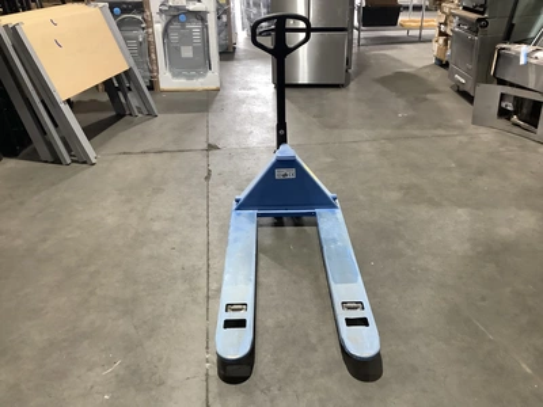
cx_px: 272
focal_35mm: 31
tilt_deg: -26.8
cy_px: 204
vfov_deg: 45.4
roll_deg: +0.2
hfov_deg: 58.4
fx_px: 486
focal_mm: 3.3
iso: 320
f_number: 2.4
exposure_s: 1/60
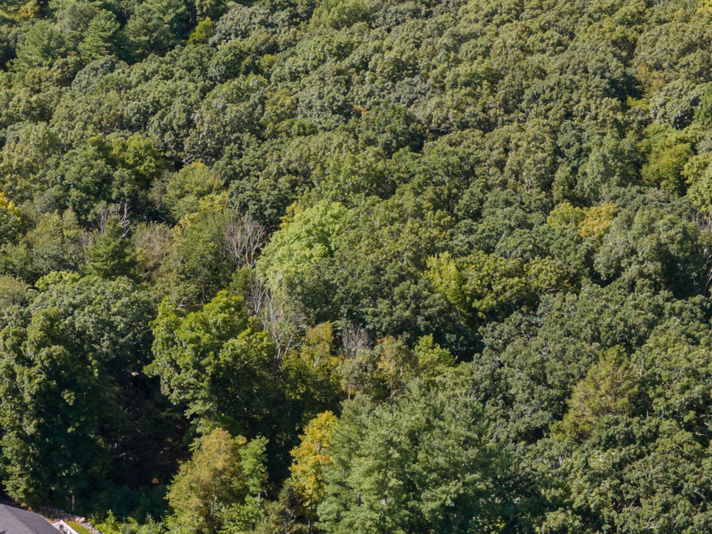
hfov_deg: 23.1
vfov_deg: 17.6
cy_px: 290
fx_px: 1727
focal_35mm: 84
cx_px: 206
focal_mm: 4.5
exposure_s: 1/320
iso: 110
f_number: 2.8
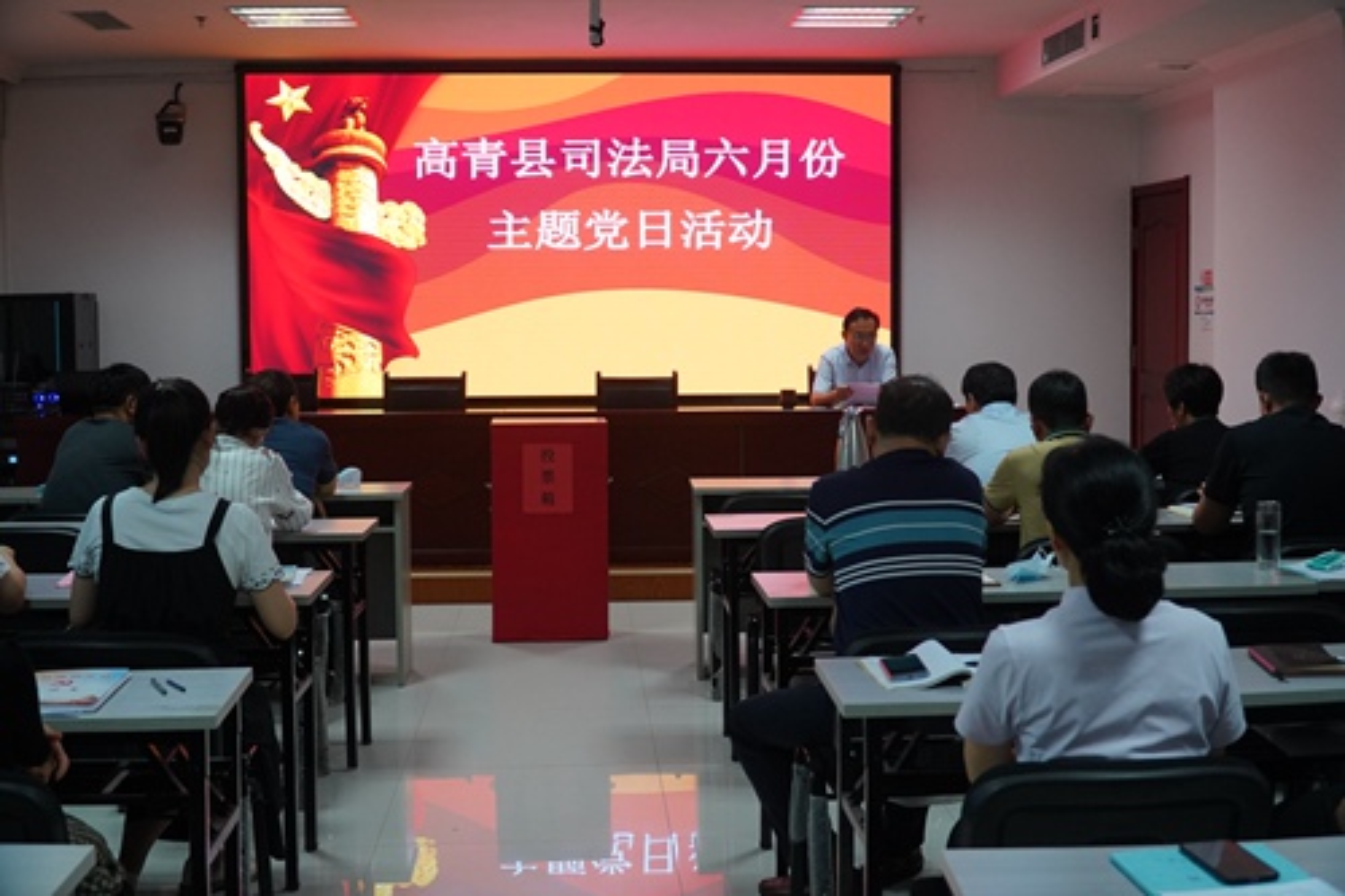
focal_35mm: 42
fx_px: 1569
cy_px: 448
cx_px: 672
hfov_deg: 46.4
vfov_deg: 31.9
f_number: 4
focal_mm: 28
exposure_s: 1/160
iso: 2000
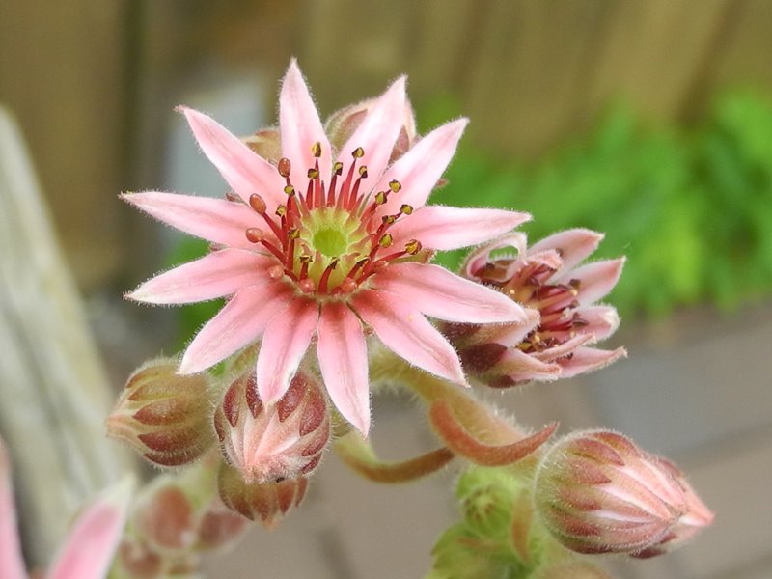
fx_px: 624
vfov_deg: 49.7
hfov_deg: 63.4
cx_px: 386
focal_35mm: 28
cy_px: 290
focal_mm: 6
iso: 100
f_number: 2.8
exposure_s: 1/320
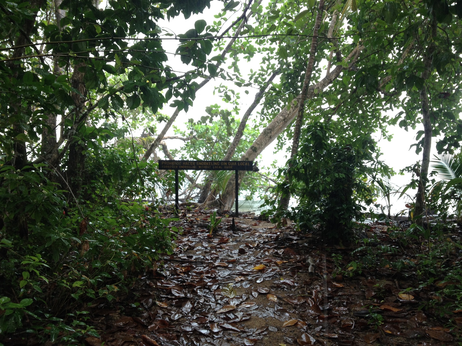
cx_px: 231
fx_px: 467
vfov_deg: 40.7
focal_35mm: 35
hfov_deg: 52.6
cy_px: 173
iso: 50
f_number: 2.4
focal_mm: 4.28
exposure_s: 1/120
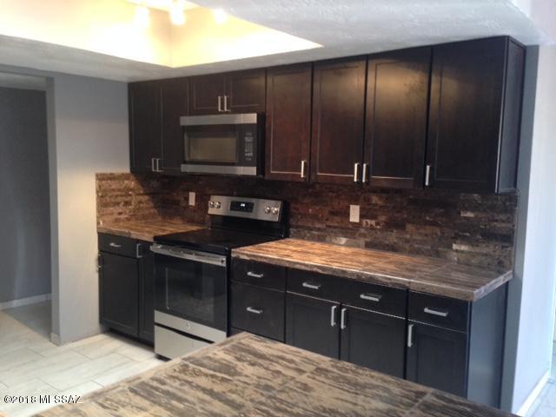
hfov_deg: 55.4
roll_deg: -0.4
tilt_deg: -5.6
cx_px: 278
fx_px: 530
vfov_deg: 42.9
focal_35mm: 33
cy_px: 208
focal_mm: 4.12
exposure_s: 1/20
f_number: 2.4
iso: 125
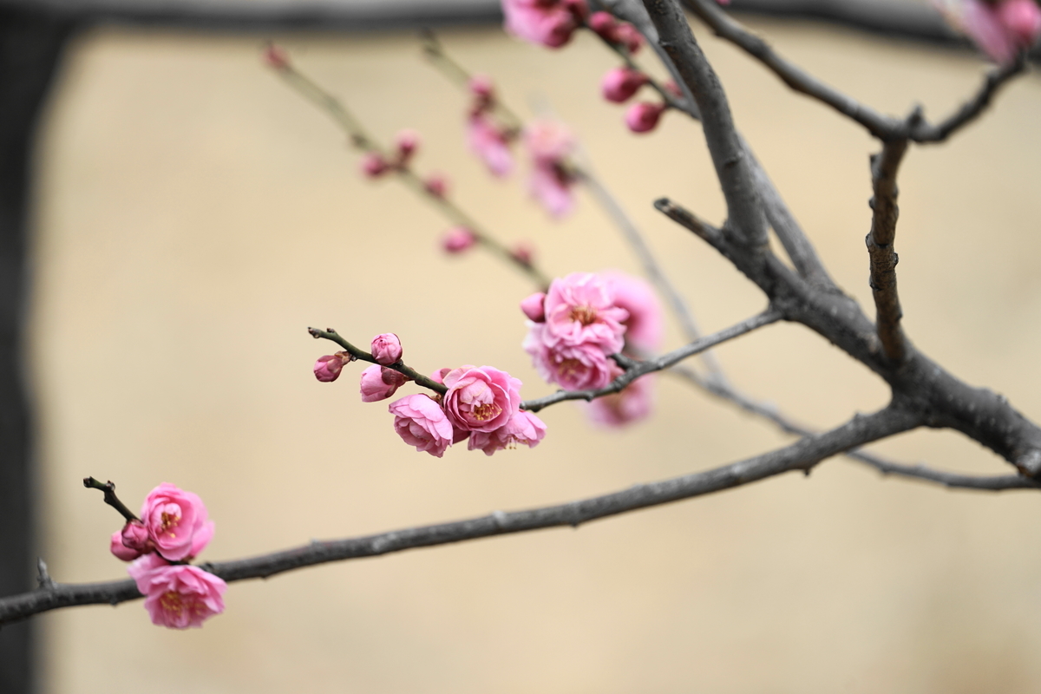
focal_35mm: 300
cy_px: 347
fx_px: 8674
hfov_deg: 6.9
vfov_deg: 4.6
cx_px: 520
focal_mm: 300
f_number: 5.6
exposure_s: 1/320
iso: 100
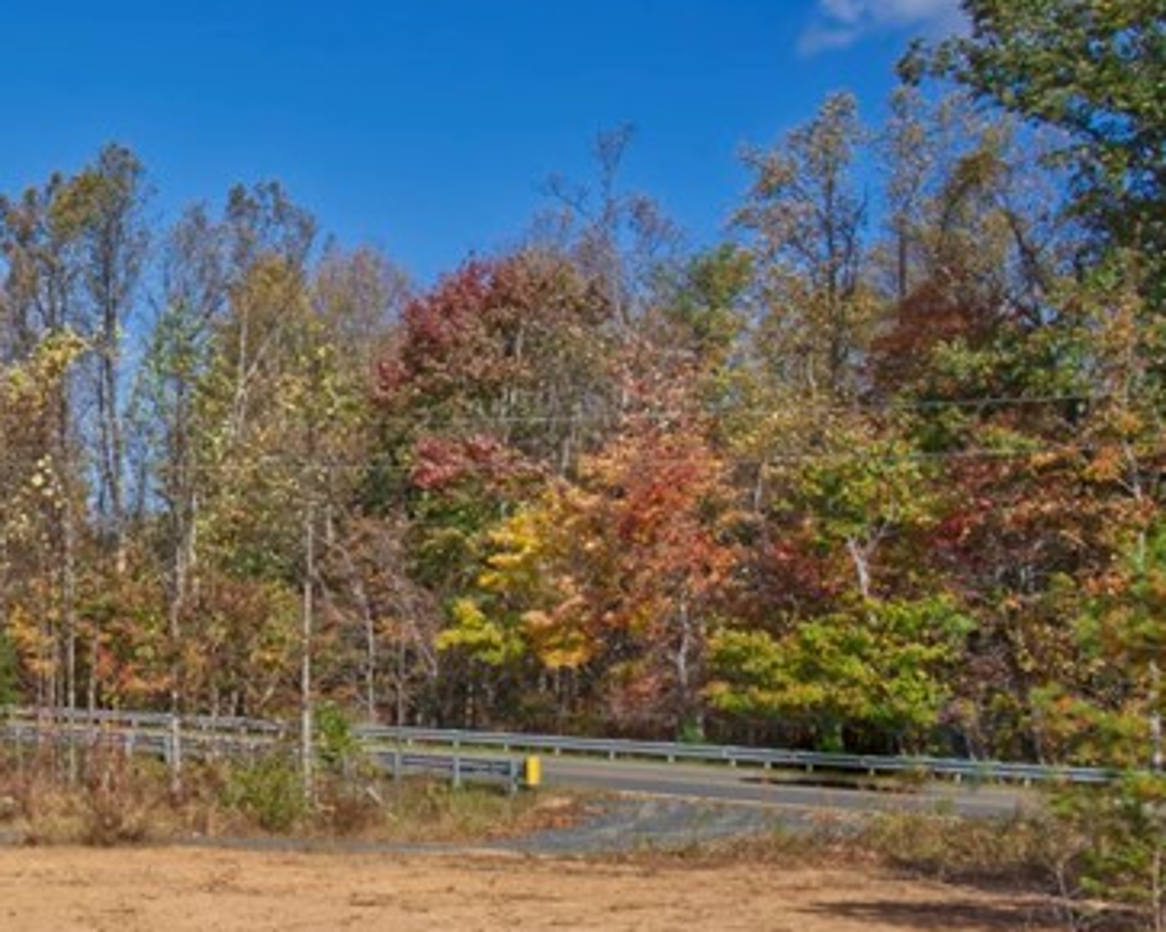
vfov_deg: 25.7
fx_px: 2035
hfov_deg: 25.2
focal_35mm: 59
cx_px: -528
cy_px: 614
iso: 100
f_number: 11
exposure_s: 1/160
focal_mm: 21
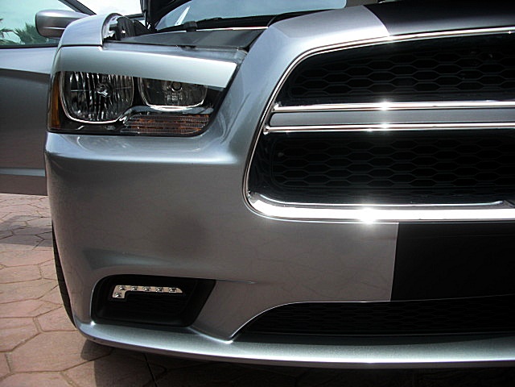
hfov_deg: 51.4
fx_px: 536
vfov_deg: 39.7
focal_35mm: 36
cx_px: 258
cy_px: 194
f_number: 2.8
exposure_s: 1/640
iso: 50
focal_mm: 6.3
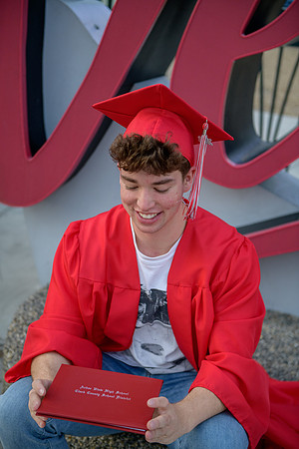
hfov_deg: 22.6
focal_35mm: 60
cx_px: 150
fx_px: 747
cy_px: 224
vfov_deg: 33.4
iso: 250
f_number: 2.8
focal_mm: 60
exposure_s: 1/400
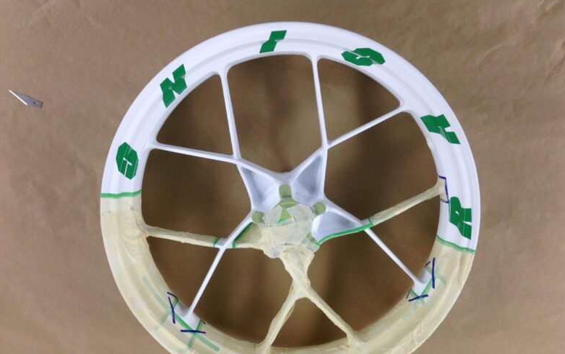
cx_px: 288
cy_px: 213
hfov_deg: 54.0
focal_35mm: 36
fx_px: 554
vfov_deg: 35.2
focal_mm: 4.13
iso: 50
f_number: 2.4
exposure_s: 1/60
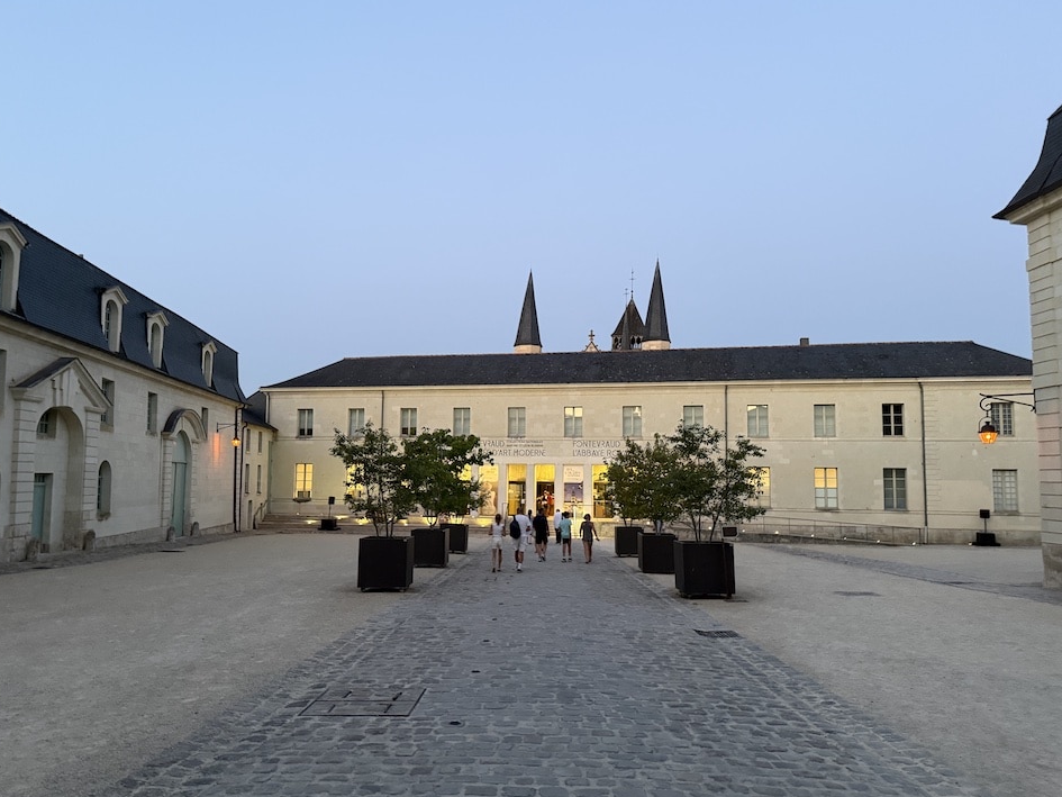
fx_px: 798
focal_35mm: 26
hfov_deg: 67.3
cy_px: 405
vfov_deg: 53.1
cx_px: 505
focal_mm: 6.76
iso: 500
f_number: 1.78
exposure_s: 1/50
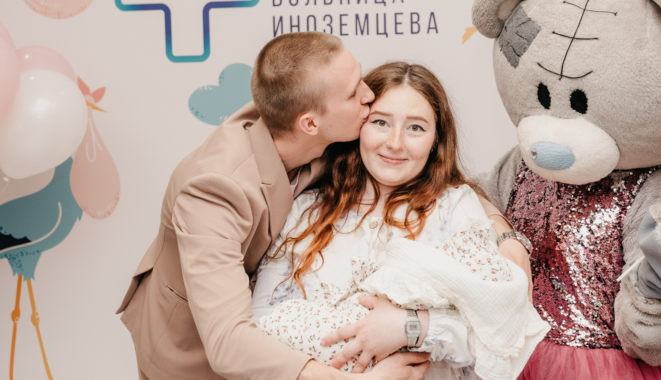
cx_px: 419
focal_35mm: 64
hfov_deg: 32.5
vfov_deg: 19.1
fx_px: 1128
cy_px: 188
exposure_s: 1/160
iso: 400
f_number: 4
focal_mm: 35
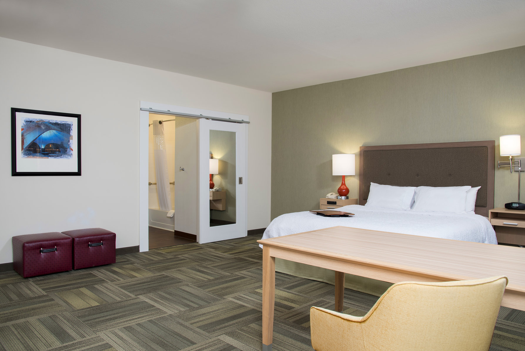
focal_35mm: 24
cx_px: 262
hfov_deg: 73.7
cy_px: 176
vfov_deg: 53.2
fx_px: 350
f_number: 10
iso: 200
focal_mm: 24
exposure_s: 1/6
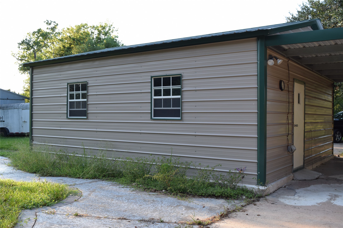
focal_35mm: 36
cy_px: 114
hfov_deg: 53.1
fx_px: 343
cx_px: 172
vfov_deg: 36.9
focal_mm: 24
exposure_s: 1/250
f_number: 8
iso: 400
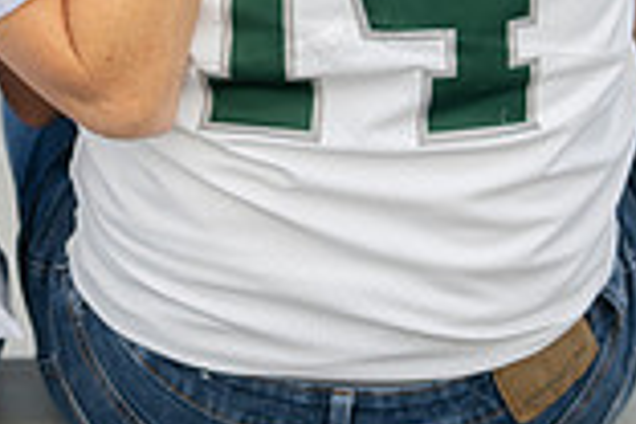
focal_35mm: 263
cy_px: -169
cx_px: 49
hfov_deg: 7.8
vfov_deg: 5.2
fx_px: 4646
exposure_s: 1/400
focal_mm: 70
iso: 100
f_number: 2.8
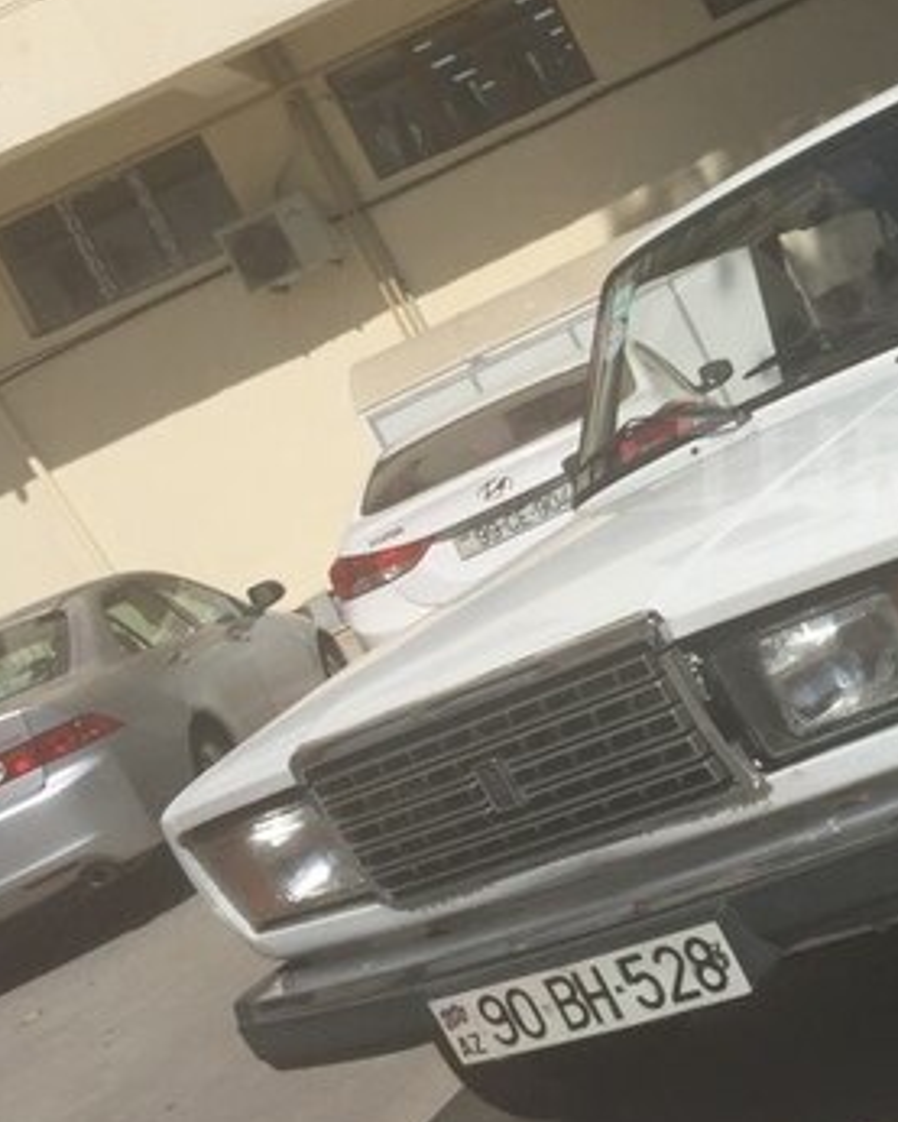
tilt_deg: -2.9
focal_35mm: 54
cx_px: 1008
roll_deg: +25.8
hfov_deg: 25.8
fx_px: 1793
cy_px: 465
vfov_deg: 34.7
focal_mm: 4.15
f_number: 2.2
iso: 32
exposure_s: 1/4405
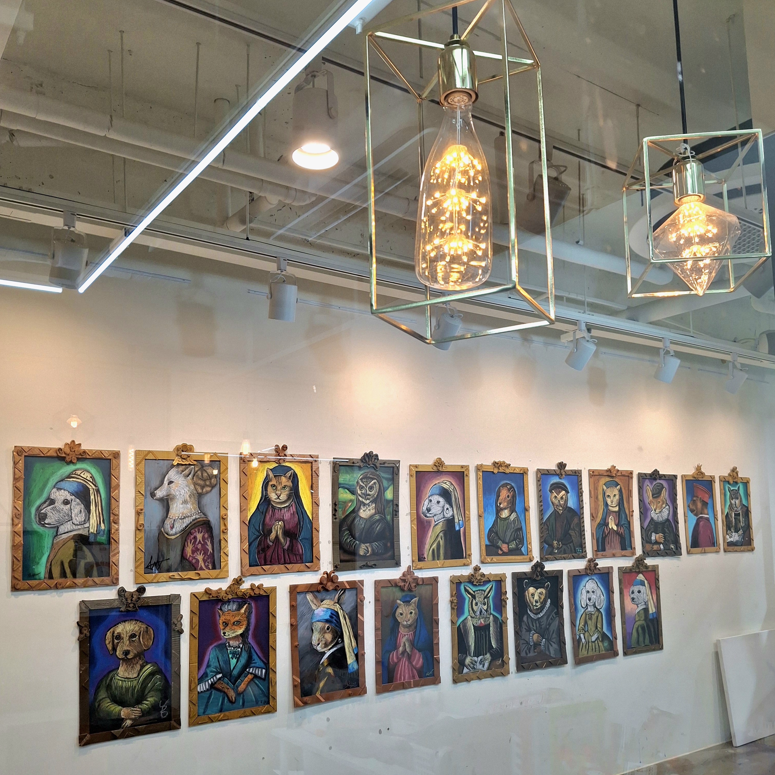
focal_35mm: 30
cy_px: 450
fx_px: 760
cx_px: 388
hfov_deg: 54.0
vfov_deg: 53.8
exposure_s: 1/120
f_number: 1.8
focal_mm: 4.69
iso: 64
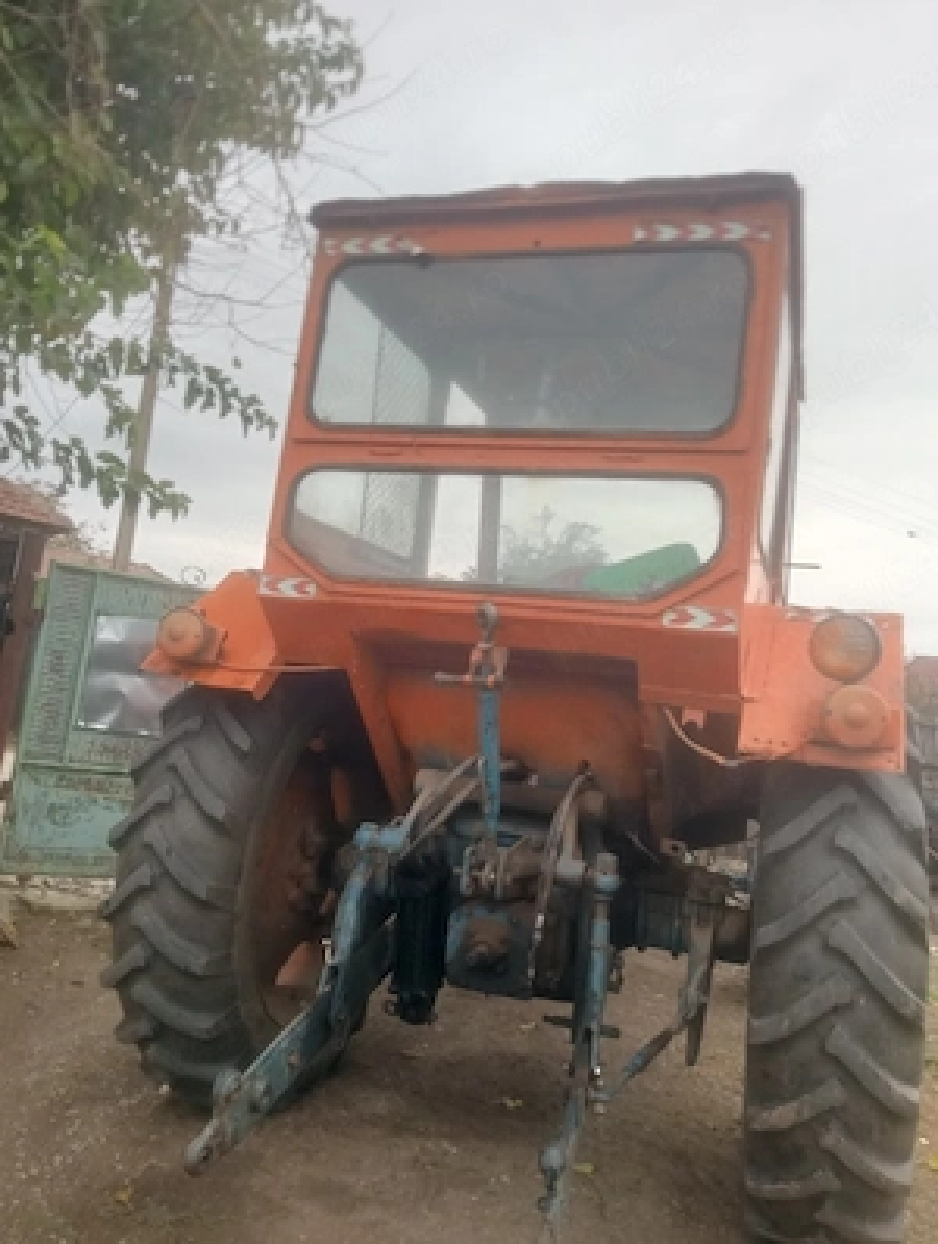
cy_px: 622
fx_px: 1008
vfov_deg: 63.4
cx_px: 469
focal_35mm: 28
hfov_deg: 49.9
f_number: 1.8
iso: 100
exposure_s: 1/769
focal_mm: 3.98
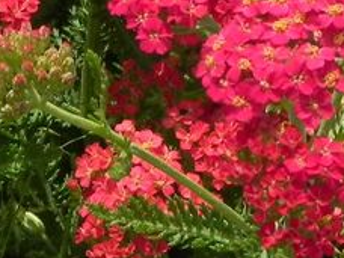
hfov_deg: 4.5
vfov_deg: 3.3
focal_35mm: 444
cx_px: 90
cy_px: -170
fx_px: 4412
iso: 160
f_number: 7.1
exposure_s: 1/500
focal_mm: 16.9
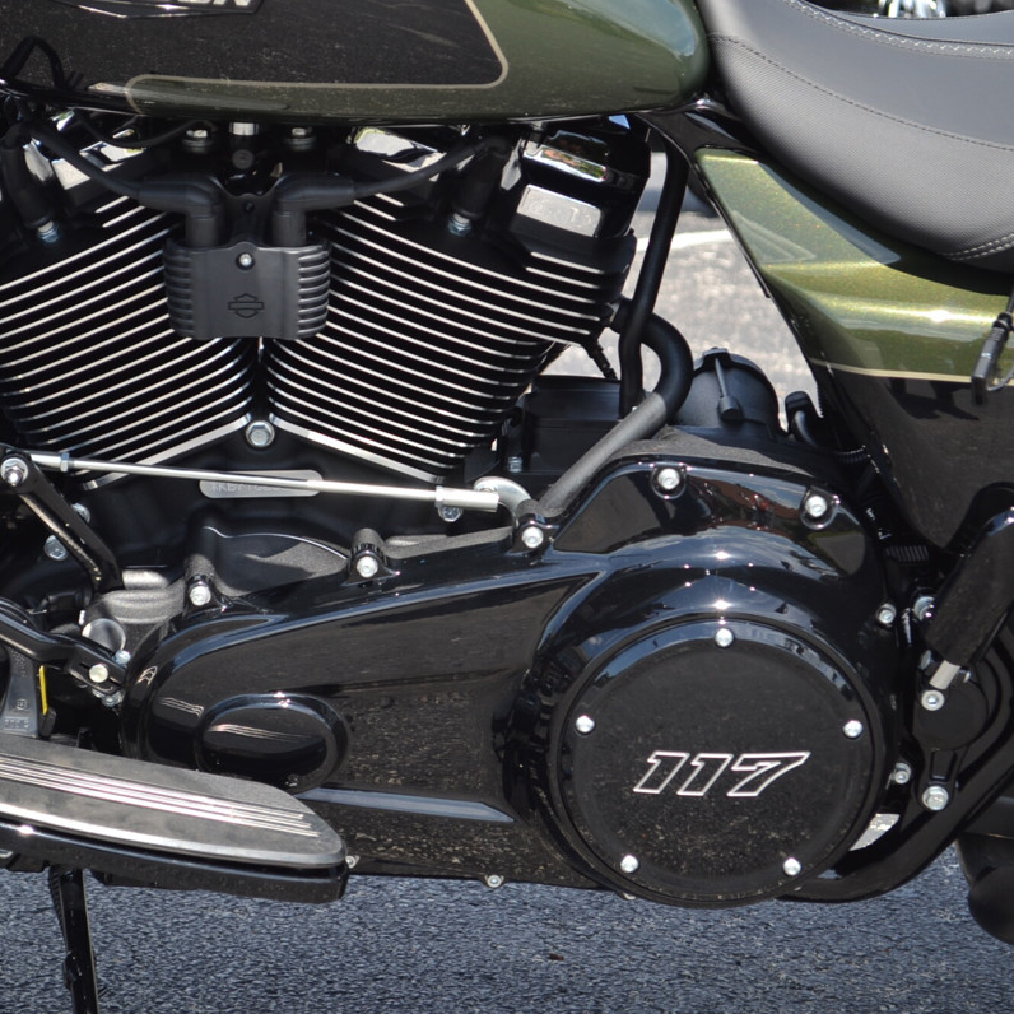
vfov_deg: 16.5
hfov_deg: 16.4
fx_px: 3501
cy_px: 506
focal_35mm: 106
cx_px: 348
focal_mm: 55
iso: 100
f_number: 5.6
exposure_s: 1/125
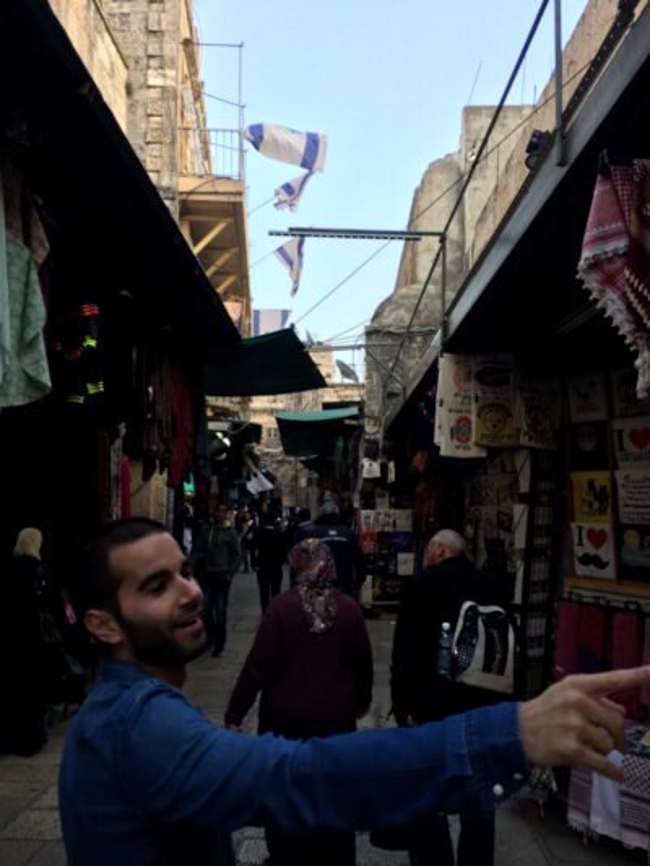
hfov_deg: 46.8
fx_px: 751
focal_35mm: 30
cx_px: 325
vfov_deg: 60.0
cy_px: 433
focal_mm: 4.12
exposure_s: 1/196
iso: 32
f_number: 2.2
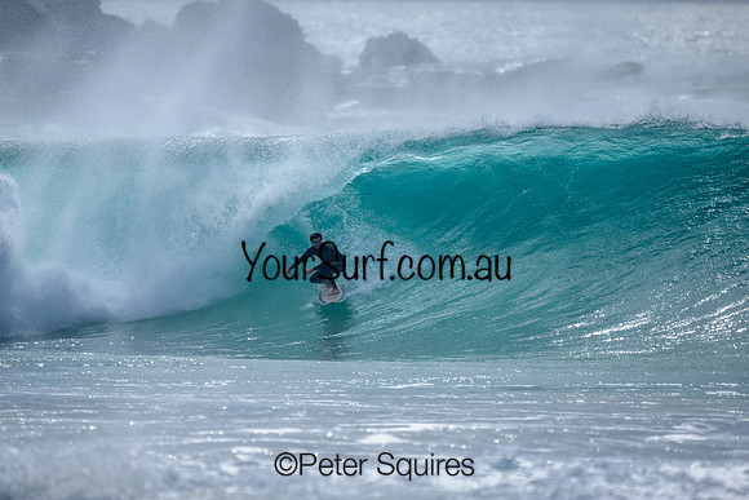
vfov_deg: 1.7
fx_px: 16648
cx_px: 374
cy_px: 250
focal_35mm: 800
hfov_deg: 2.6
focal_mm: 800
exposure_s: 1/2000
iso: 140
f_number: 6.3
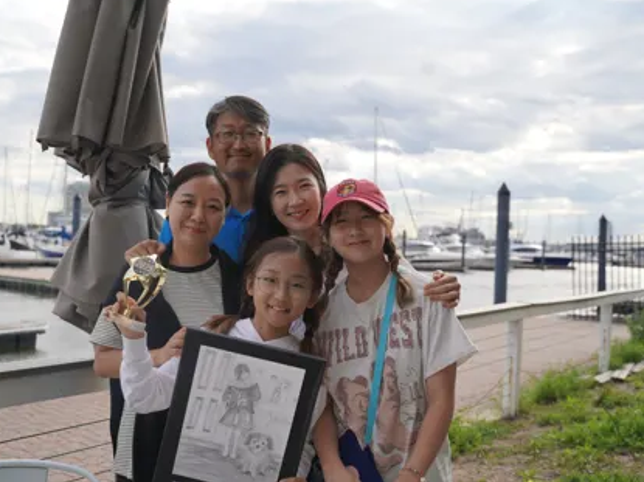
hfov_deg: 47.8
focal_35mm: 39
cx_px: 287
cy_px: 235
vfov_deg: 36.8
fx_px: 725
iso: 100
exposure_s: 1/320
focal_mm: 35
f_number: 4.5
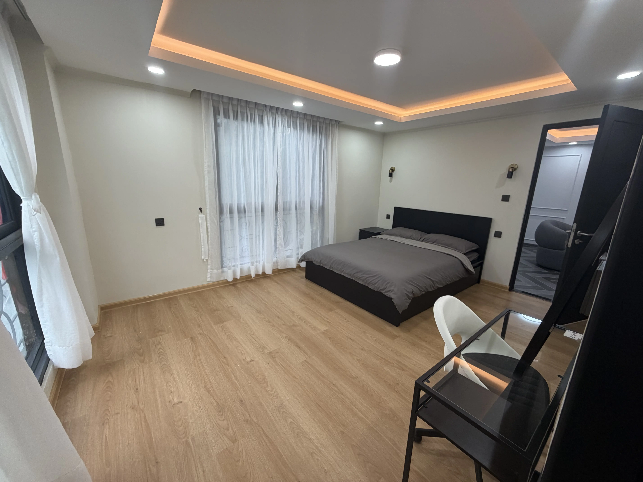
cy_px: 241
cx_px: 322
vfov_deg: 85.7
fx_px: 260
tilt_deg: -12.9
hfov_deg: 102.1
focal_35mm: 14
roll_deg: -1.4
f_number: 2.2
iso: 200
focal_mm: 2.22
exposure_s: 1/121
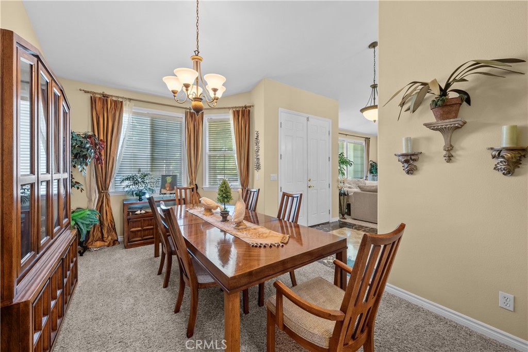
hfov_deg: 108.3
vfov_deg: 85.4
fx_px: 191
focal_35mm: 13
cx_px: 264
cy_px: 176
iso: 100
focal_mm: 13
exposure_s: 3.2
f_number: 9
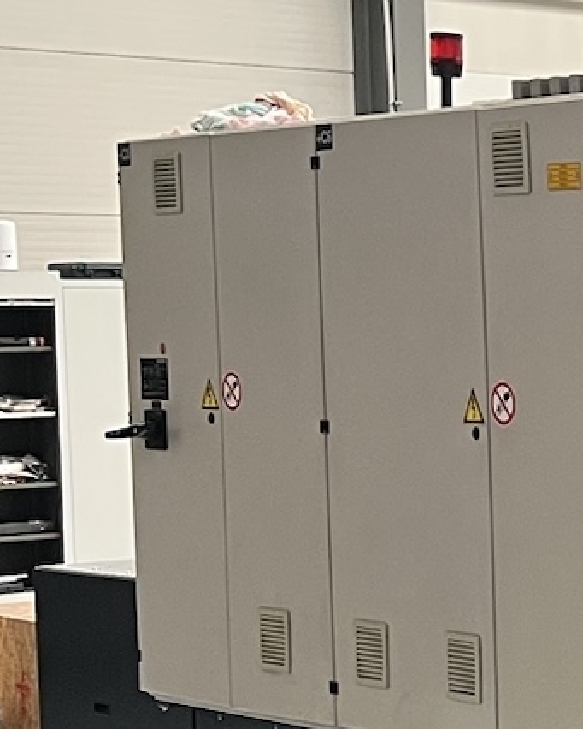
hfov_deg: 10.2
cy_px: 443
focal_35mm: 122
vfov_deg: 15.8
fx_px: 2630
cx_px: 1600
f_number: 1.5
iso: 125
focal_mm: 5.7
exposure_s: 1/75
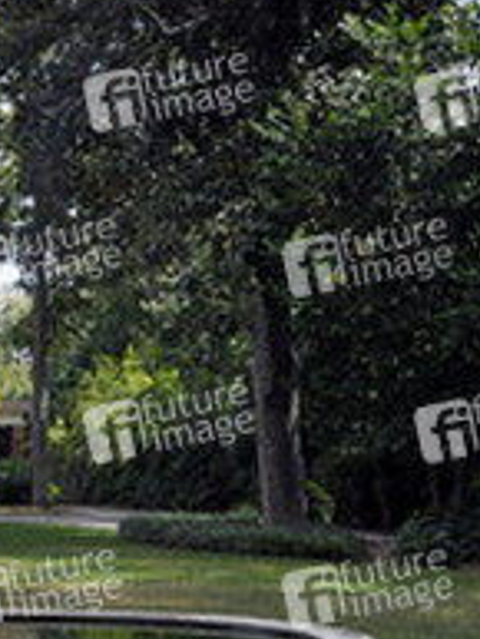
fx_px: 1736
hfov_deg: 14.6
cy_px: 341
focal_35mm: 94
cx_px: -252
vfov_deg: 20.9
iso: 1000
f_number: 18
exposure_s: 1/200
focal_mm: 28
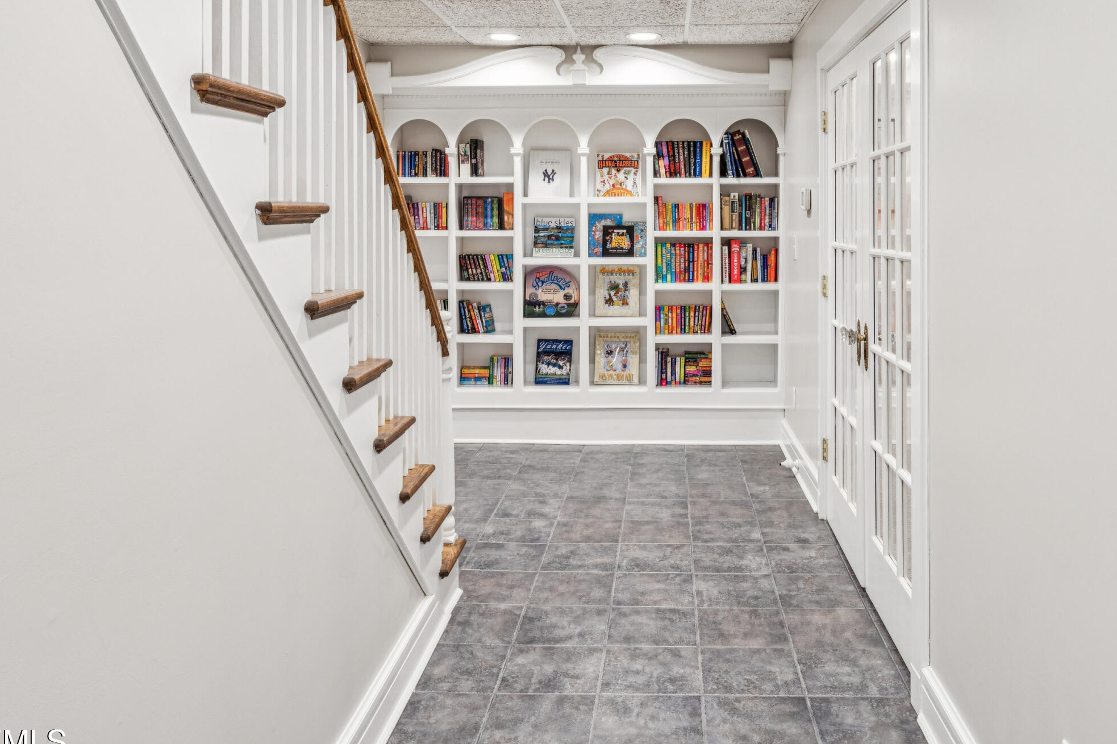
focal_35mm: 29
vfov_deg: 43.7
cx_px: 653
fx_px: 909
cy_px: 226
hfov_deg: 62.7
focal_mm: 19.2
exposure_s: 1/2.5
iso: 400
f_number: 13
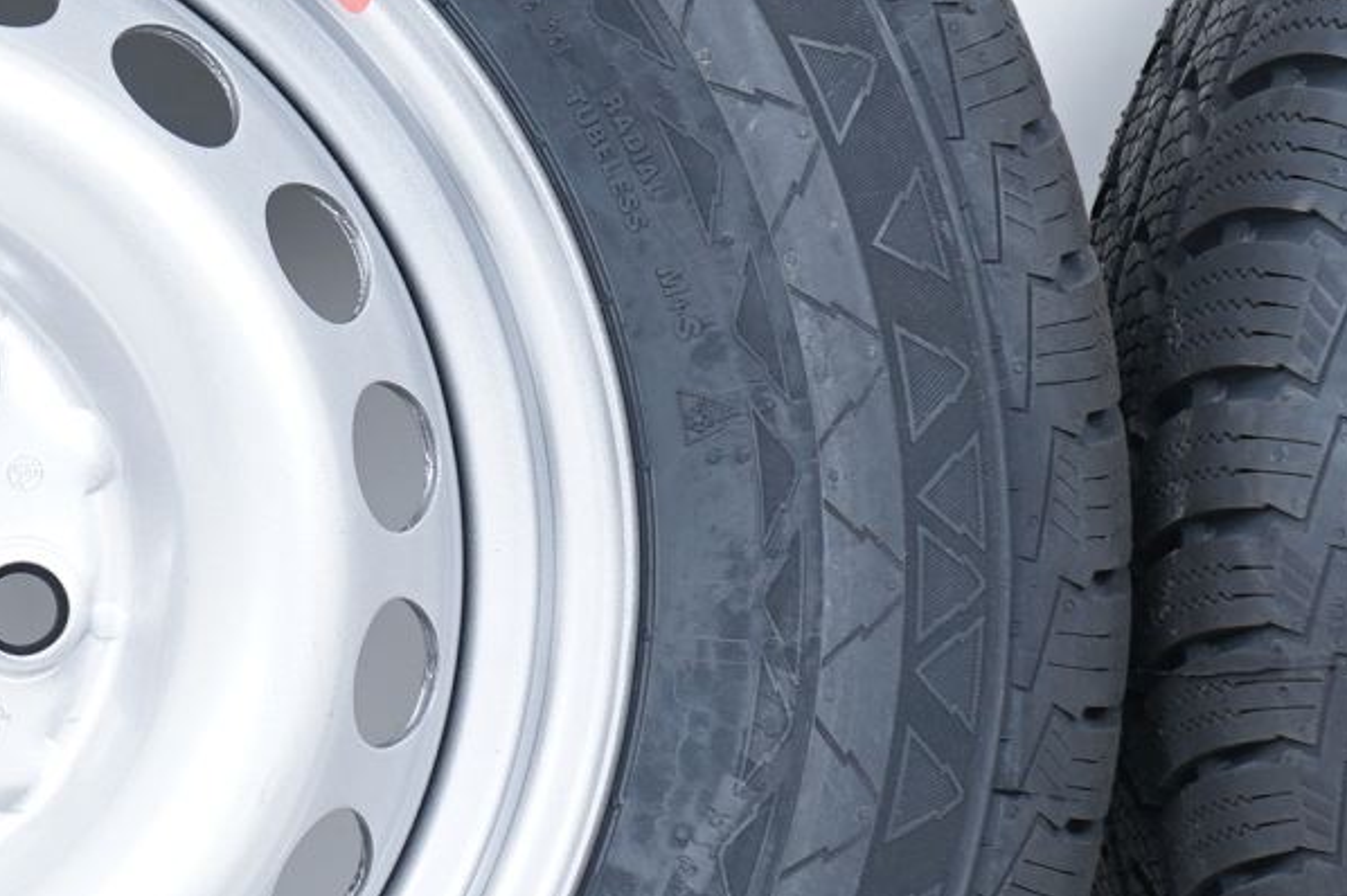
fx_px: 5759
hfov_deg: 13.0
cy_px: 548
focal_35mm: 154
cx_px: -261
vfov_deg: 8.9
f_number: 5.6
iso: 250
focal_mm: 48
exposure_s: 1/125
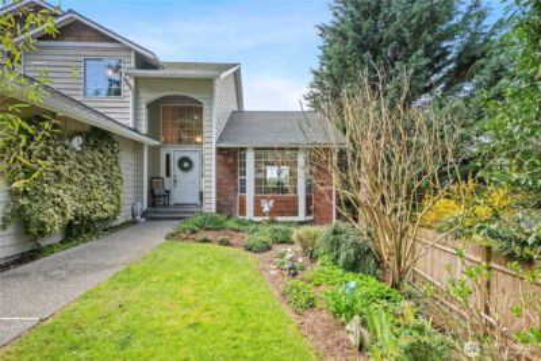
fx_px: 256
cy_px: 180
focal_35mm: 17
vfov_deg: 70.5
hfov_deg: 93.3
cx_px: 270
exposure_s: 1/25
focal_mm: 17
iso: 200
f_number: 8
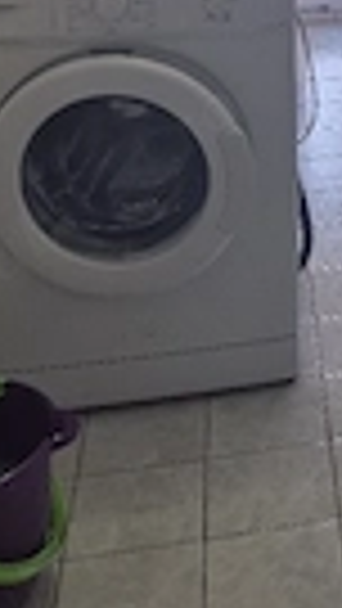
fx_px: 1192
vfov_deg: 25.9
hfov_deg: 15.0
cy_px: -99
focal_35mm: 74
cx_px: 531
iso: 80
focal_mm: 5.4
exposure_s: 1/100
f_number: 1.8
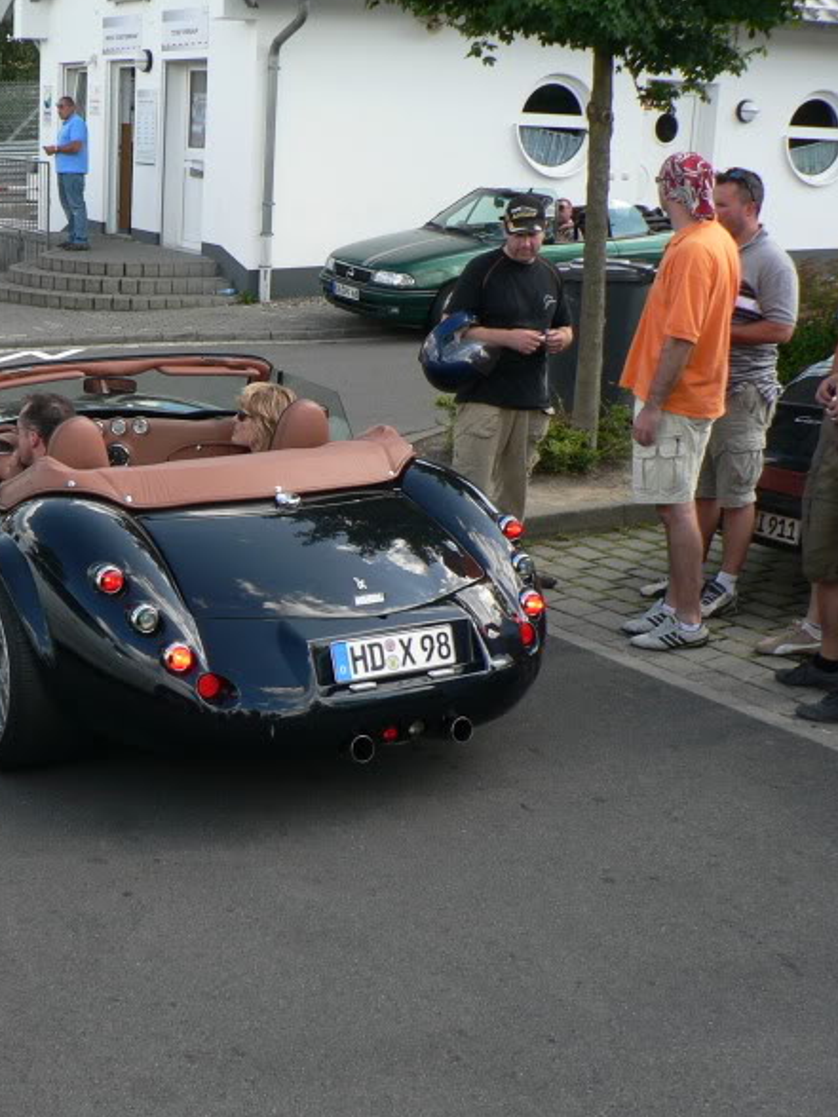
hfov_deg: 28.8
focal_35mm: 49
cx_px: 124
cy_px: 555
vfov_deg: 38.9
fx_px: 1582
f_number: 2.8
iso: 80
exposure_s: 1/250
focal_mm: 6
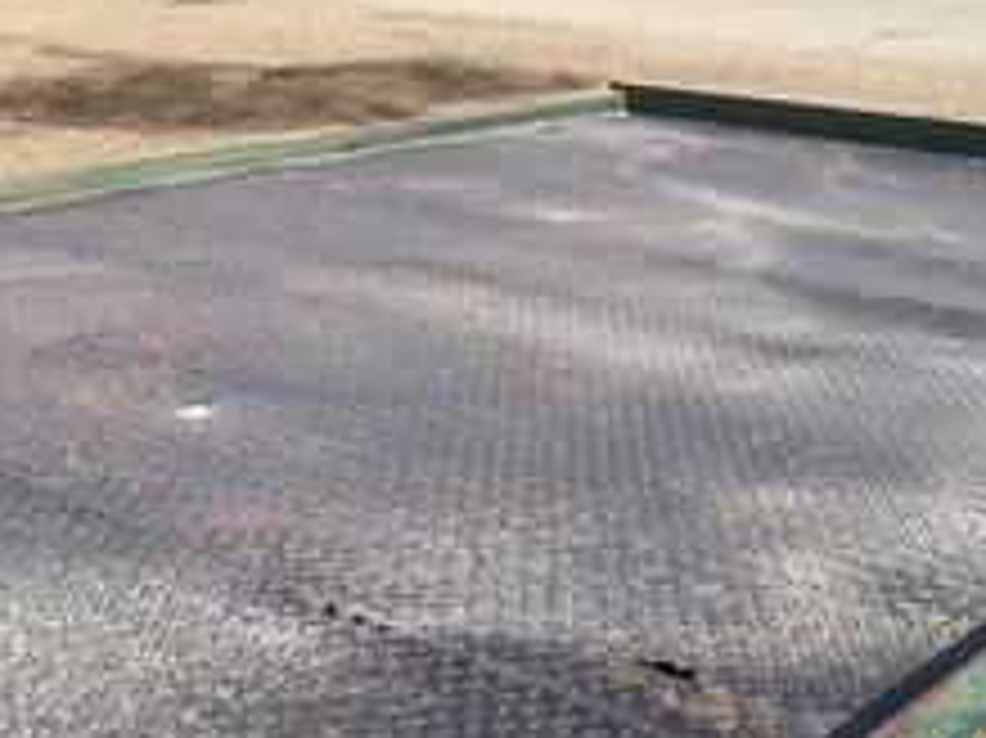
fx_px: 1509
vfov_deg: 26.7
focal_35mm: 53
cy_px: 648
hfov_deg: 35.3
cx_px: 752
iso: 25
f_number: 1.8
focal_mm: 3
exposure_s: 1/770
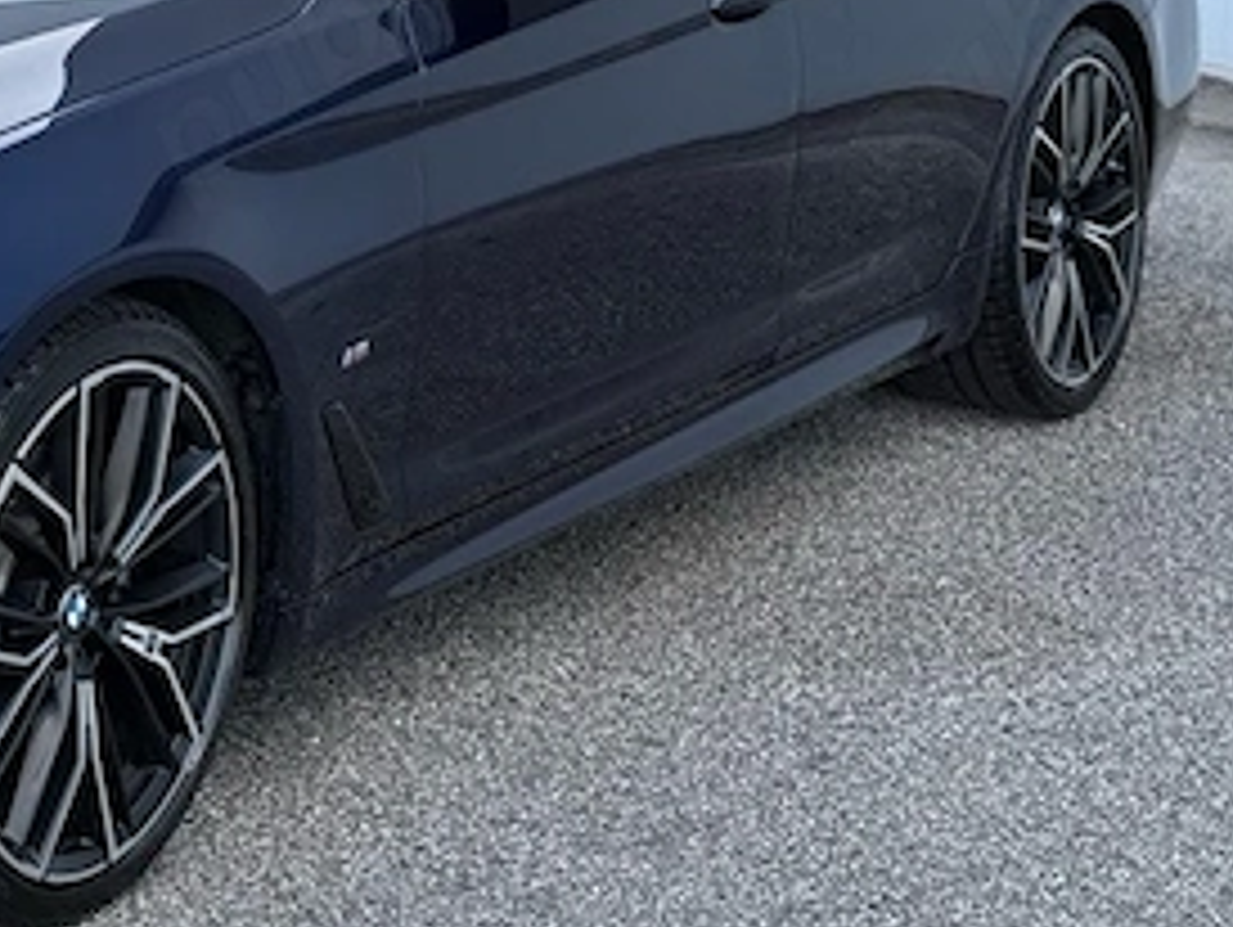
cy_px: -14
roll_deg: -3.2
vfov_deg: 13.9
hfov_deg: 18.1
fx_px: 3743
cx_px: -81
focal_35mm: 105
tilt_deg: -6.6
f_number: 1.78
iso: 64
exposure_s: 1/837
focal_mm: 6.76
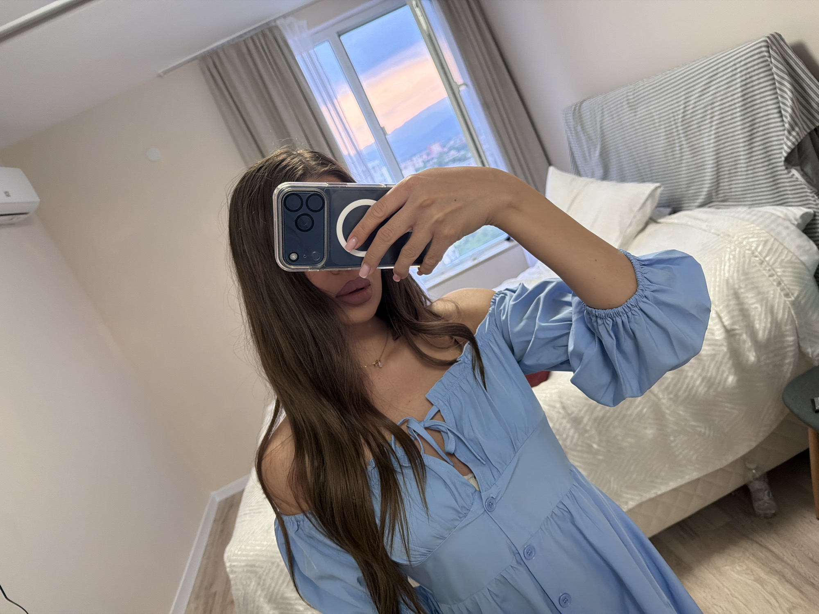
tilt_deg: -13.3
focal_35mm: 24
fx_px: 568
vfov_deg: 56.8
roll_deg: +26.0
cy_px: 307
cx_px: 410
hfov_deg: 71.6
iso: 320
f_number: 1.78
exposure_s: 1/50
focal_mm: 6.76
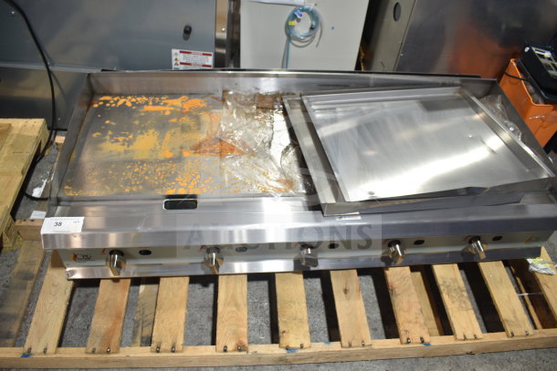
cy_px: 186
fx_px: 418
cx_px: 278
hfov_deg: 67.4
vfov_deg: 48.0
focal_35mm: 27
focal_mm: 18
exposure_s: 1/30
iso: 200
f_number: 3.5
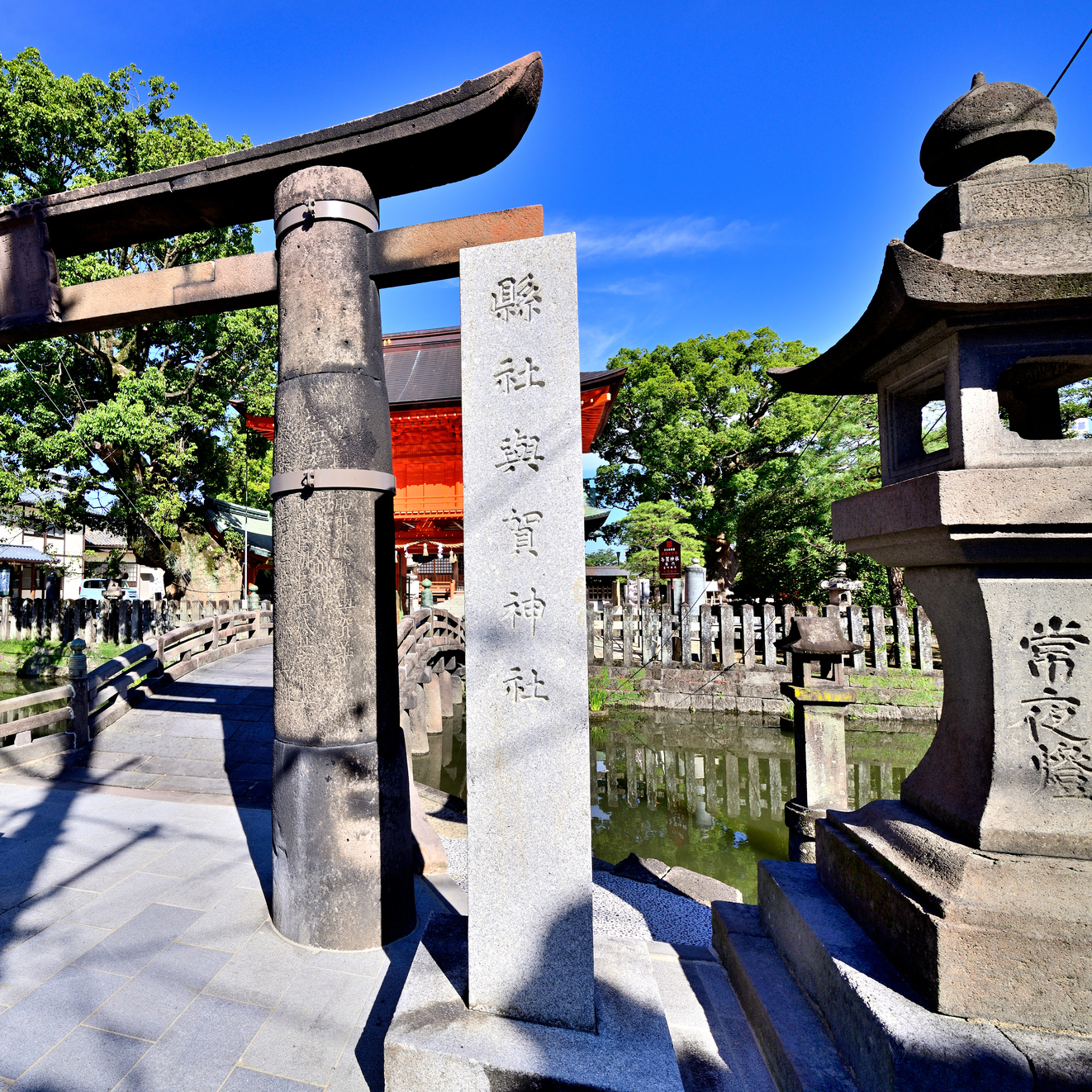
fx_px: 642
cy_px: 549
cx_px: 329
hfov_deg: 77.0
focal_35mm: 18
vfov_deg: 80.7
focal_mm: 14
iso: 100
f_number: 16
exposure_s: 1/60
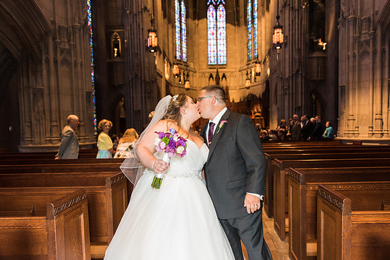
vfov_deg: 48.6
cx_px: 216
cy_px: 143
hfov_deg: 68.0
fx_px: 288
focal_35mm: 27
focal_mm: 24
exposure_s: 1/100
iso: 1100
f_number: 2.8
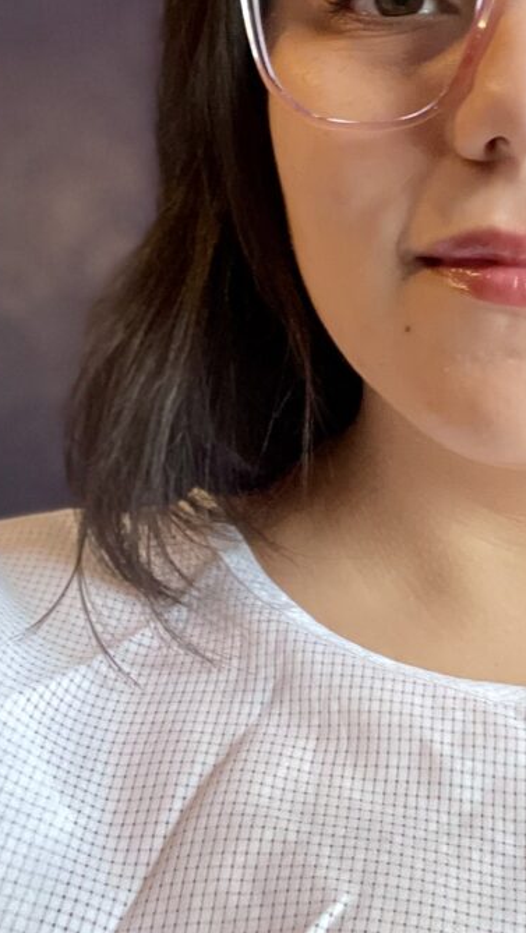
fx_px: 1238
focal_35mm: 50
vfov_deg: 40.4
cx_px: 516
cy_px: 265
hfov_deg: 23.1
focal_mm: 2.71
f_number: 2.2
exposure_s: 1/44
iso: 400
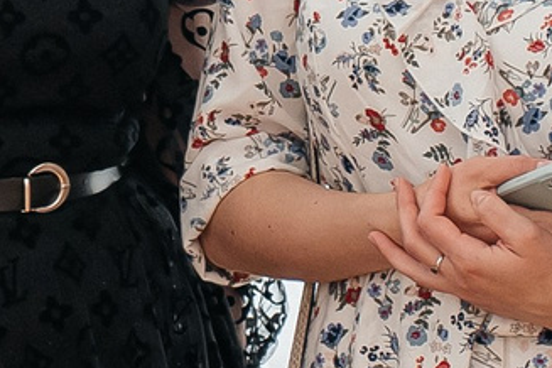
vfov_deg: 2.3
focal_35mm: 588
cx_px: 24
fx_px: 9015
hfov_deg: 3.5
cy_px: 4
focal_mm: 75
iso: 400
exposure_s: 1/160
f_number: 2.8
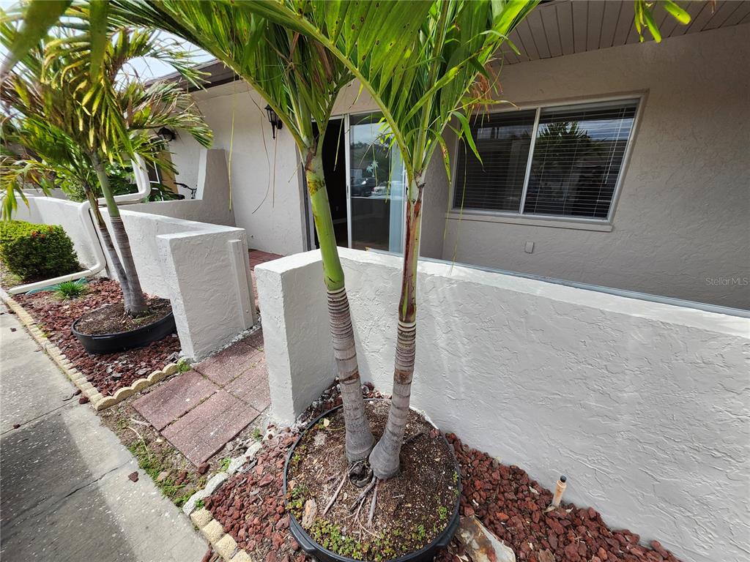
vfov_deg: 89.9
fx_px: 282
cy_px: 281
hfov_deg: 106.2
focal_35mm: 13
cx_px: 375
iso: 40
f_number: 2.2
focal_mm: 1.74
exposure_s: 1/1114
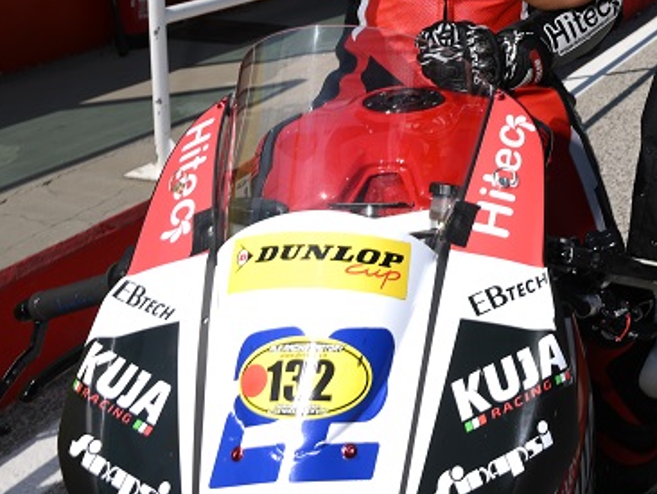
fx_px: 1197
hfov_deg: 29.2
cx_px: 612
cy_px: -4
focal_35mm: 63
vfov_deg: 22.4
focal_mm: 24
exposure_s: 1/200
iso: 32
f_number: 8
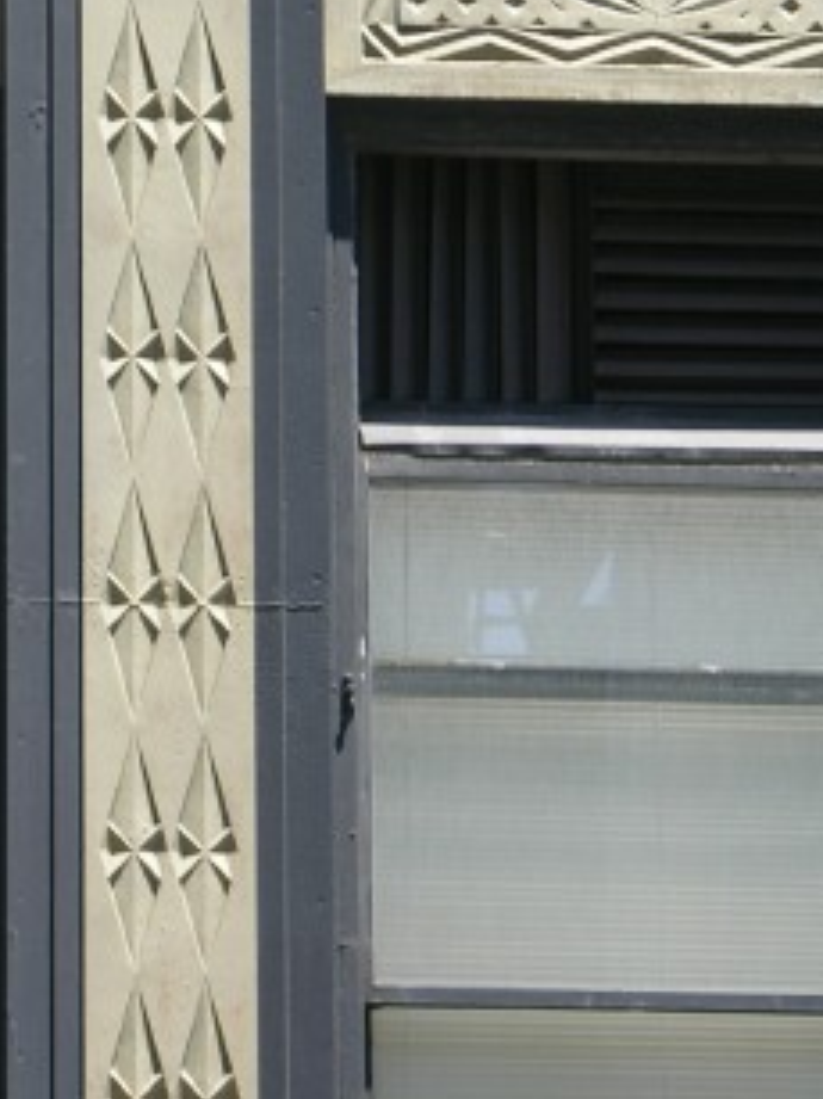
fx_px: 11103
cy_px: 587
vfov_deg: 5.7
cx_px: 333
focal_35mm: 350
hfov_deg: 4.2
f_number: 4.3
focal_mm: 34.7
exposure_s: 1/137
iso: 50
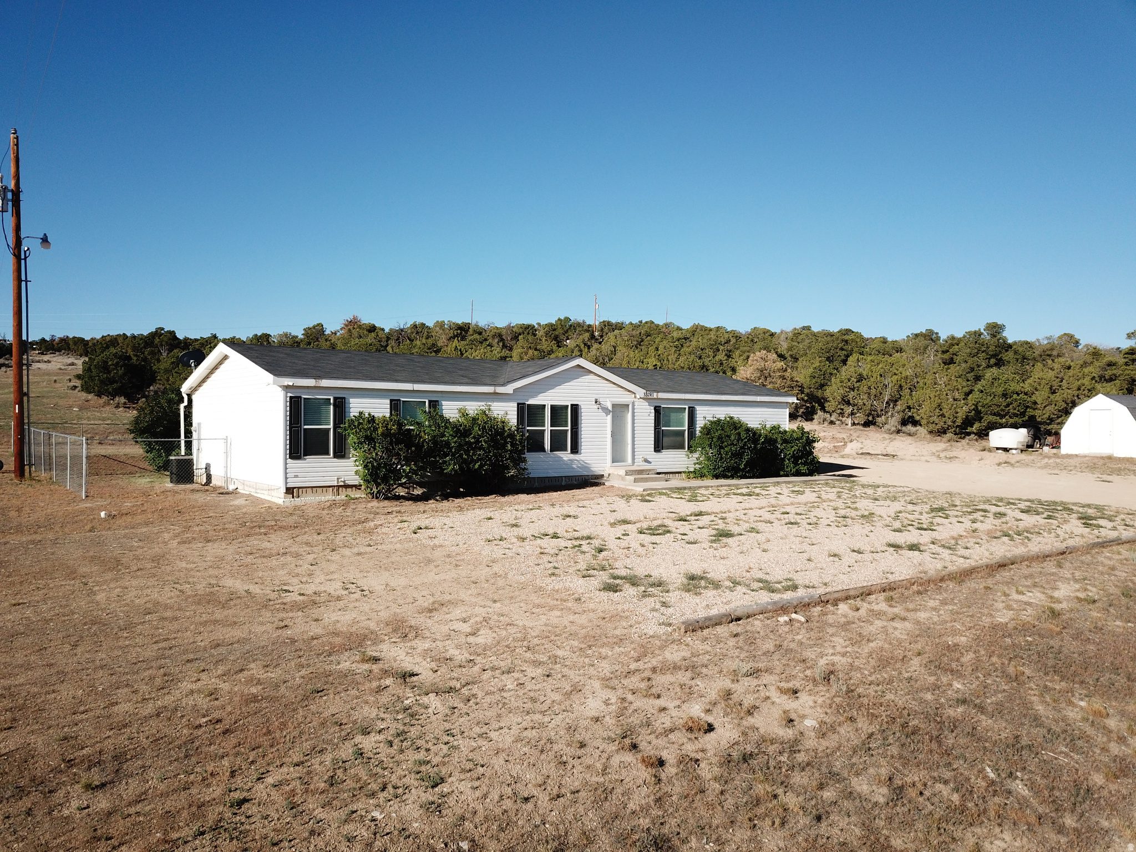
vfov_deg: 53.1
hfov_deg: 67.3
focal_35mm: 26
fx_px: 853
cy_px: 426
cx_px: 568
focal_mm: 4.73
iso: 100
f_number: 2.2
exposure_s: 1/1420
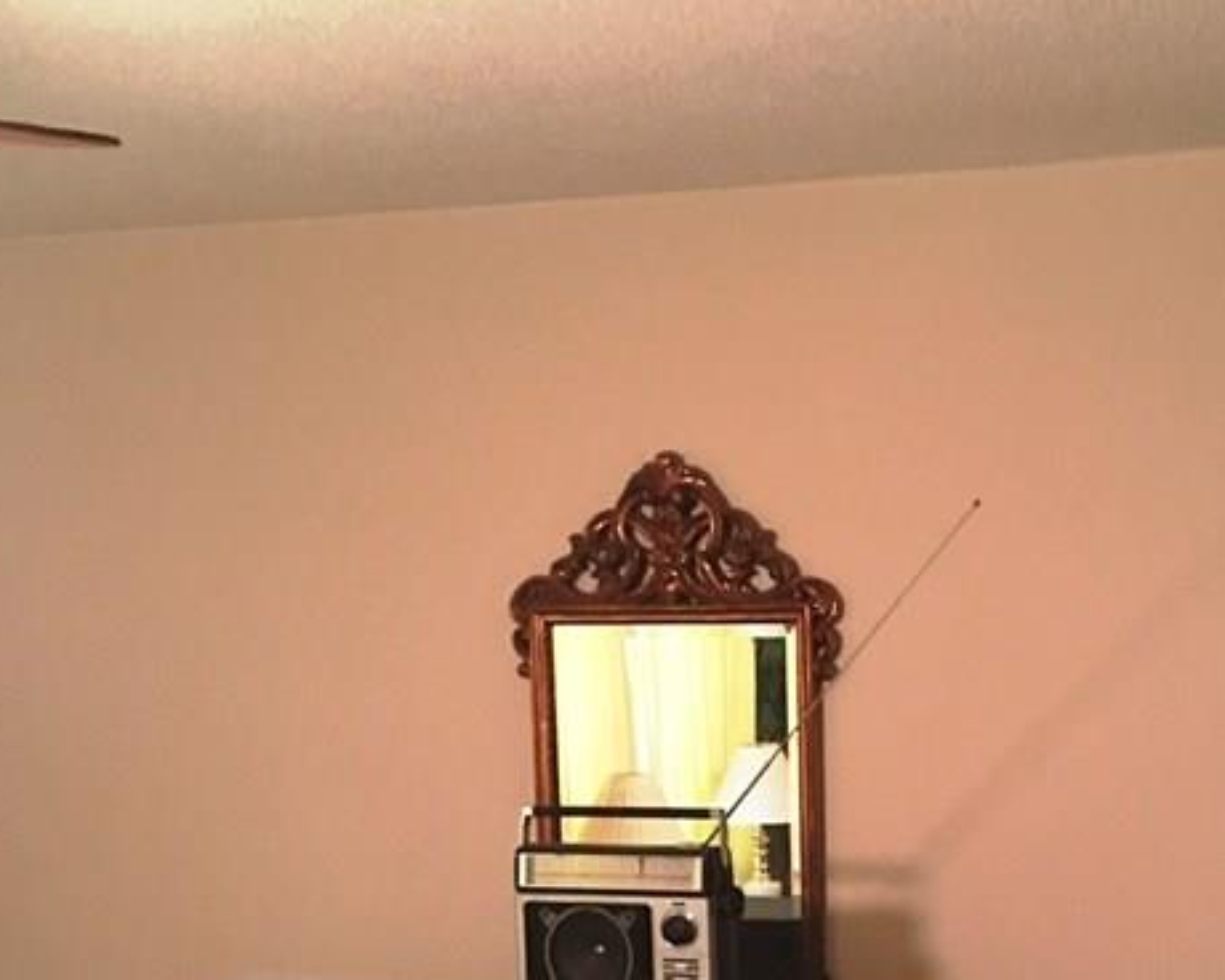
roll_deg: +0.6
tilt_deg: -7.0
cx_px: 940
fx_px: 2284
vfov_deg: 23.1
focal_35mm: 63
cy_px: 1001
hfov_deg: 29.5
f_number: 2.2
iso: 80
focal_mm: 4.15
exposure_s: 1/4
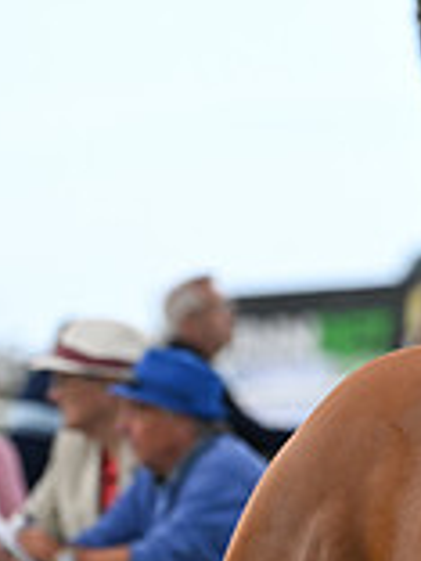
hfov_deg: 2.1
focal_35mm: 714
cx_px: 1015
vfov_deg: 2.8
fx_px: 11578
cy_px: 203
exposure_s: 1/1000
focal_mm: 200
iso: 500
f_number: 5
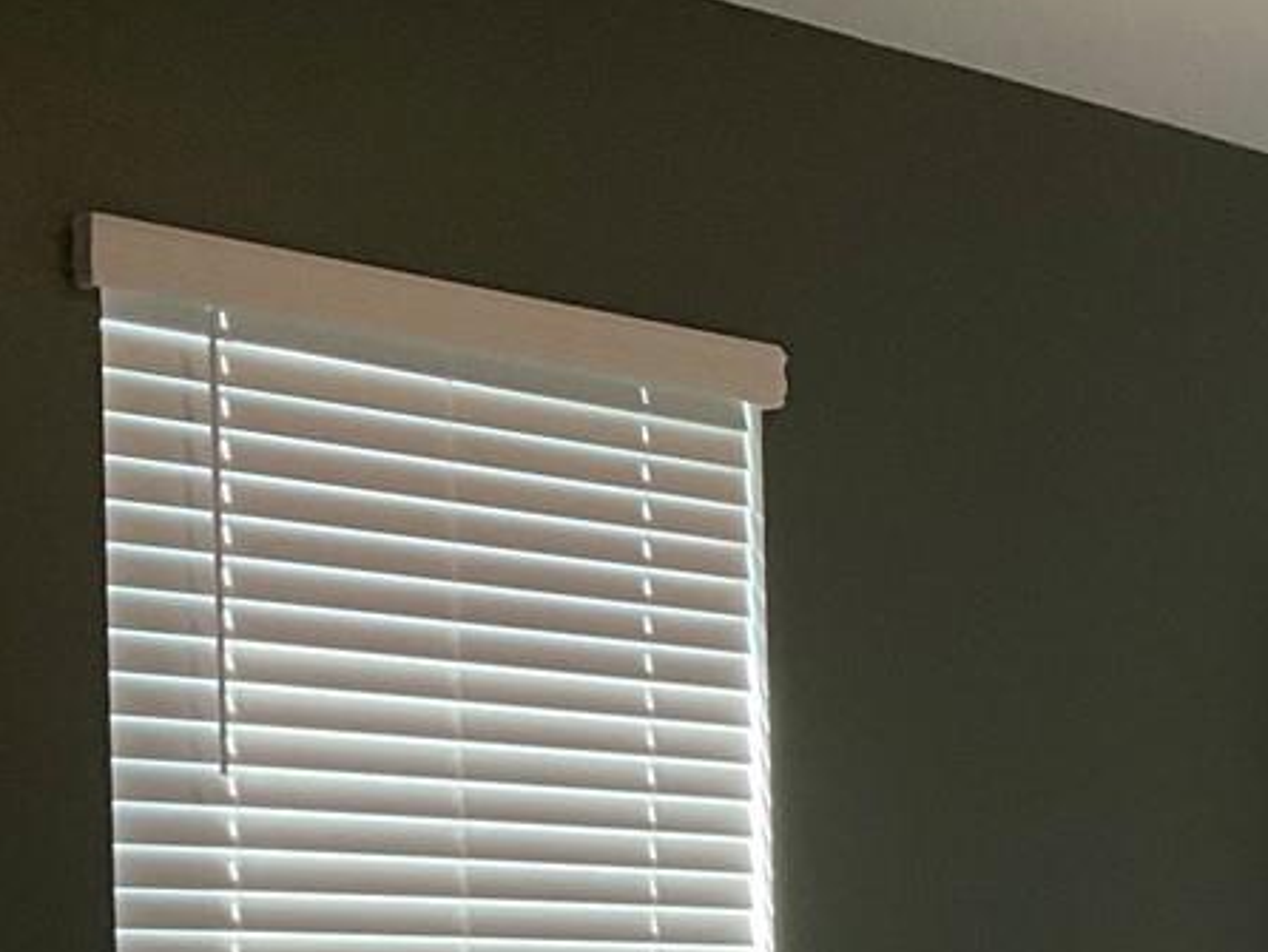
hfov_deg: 17.3
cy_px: 1358
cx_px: 1817
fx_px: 3812
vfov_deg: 13.5
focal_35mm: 104
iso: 50
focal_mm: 3
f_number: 1.8
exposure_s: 1/120
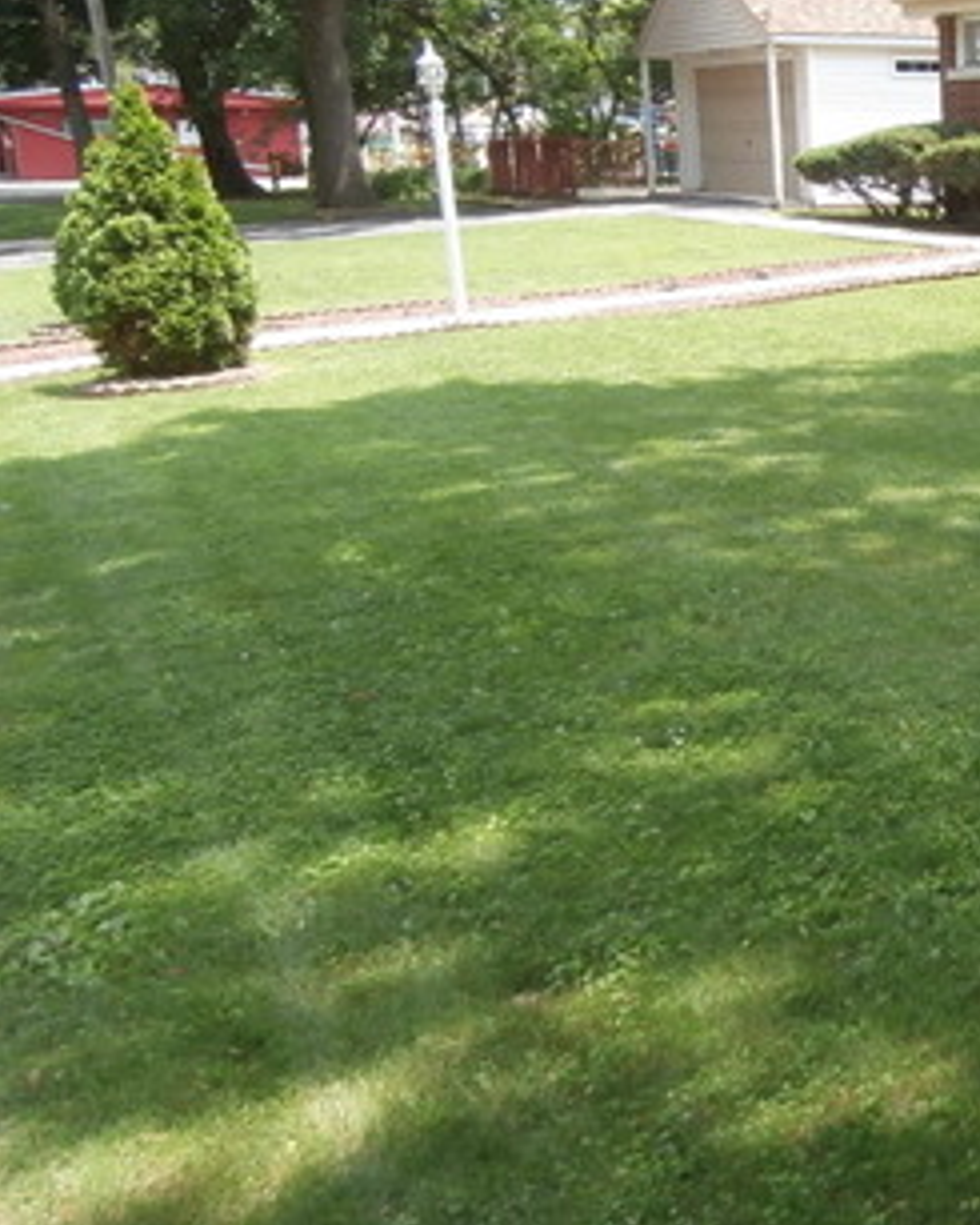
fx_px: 1776
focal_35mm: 49
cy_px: 428
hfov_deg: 26.2
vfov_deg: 37.7
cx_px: 1276
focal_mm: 4.2
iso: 100
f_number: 3
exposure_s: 1/250
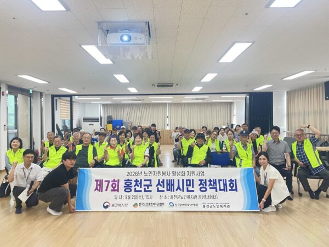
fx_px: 247
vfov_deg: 53.1
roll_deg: +0.5
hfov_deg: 67.3
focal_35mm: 26
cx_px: 164
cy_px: 124
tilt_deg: +0.2
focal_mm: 4.2
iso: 80
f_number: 1.6
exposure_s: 1/60
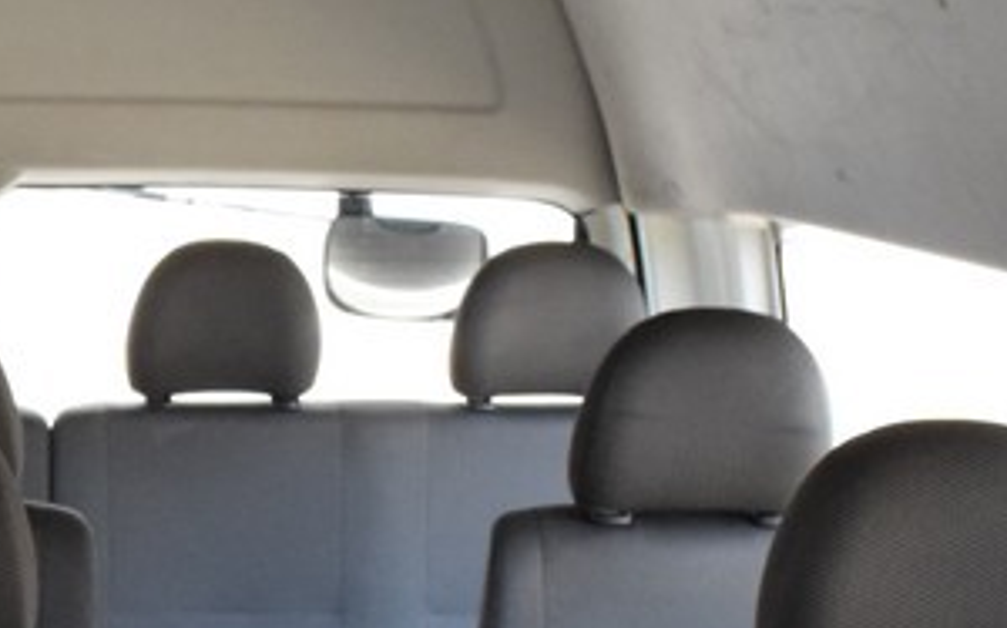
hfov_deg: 20.0
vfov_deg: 12.6
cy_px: 741
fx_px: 2770
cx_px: 20
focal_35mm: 101
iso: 2500
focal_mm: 18
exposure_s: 1/60
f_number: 7.1
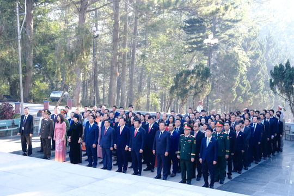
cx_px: 147
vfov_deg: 30.5
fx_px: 359
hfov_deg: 44.5
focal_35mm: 44
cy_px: 98
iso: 5000
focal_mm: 29.2
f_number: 4
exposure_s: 1/1600
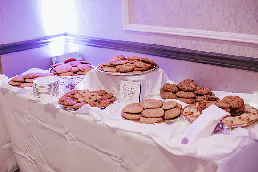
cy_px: 86
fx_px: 358
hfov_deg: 39.6
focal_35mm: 50
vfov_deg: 27.0
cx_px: 129
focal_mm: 50
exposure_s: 1/50
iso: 500
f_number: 2.5
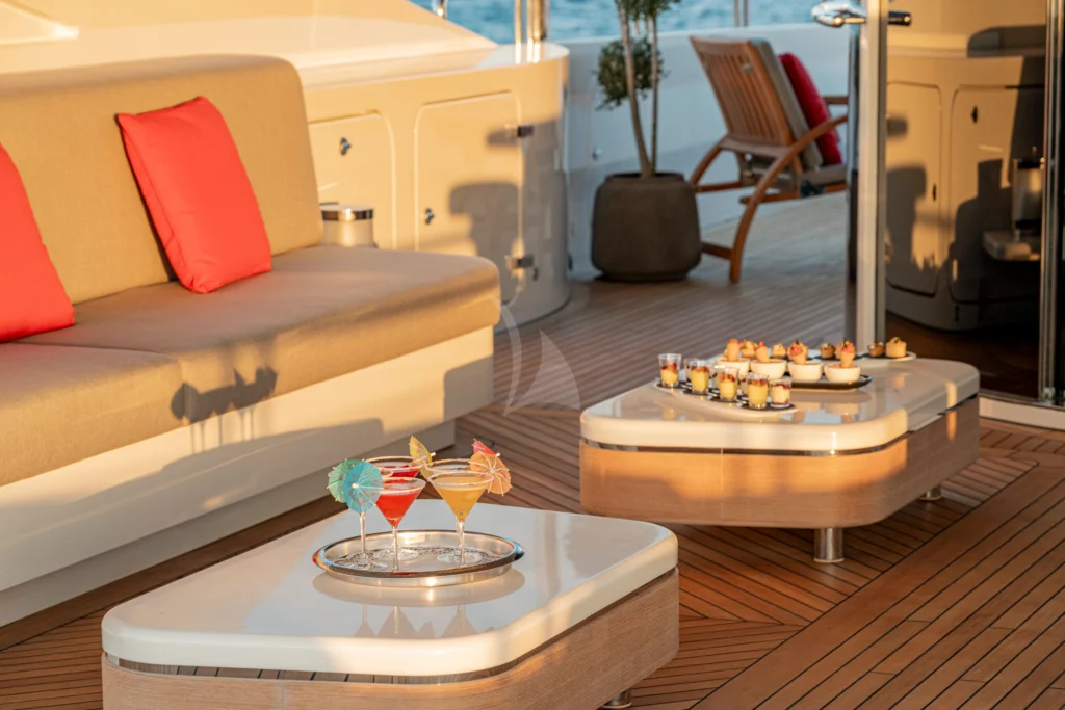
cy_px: 355
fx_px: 3106
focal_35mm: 105
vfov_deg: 13.0
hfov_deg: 19.5
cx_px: 532
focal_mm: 105
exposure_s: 1/80
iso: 500
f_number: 6.3
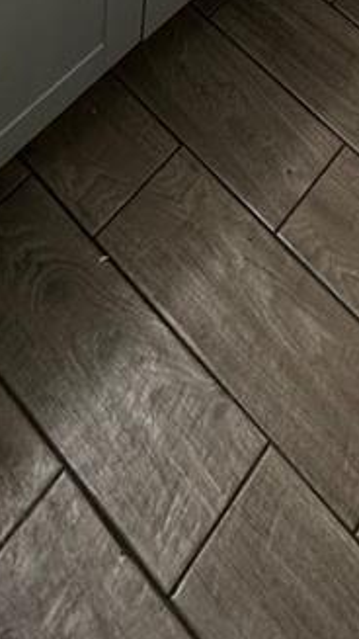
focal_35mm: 56
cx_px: 410
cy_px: -496
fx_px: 947
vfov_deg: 22.5
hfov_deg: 20.3
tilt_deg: -26.1
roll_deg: -11.9
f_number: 2.2
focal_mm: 2.22
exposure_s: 1/120
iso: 64
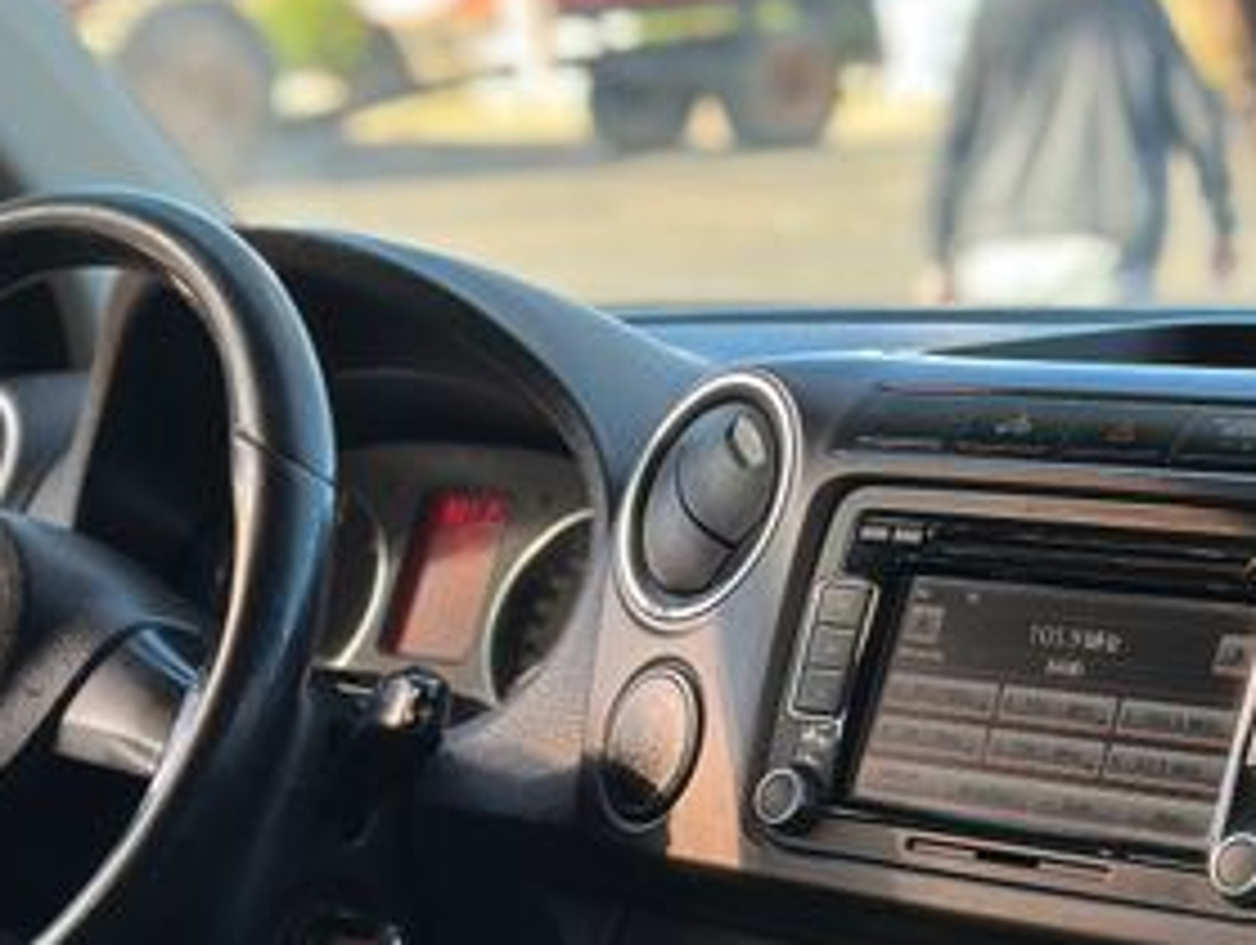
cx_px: 428
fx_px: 2943
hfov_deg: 24.0
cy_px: 670
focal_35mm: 81
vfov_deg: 18.2
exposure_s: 1/223
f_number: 1.78
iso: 80
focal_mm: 6.86
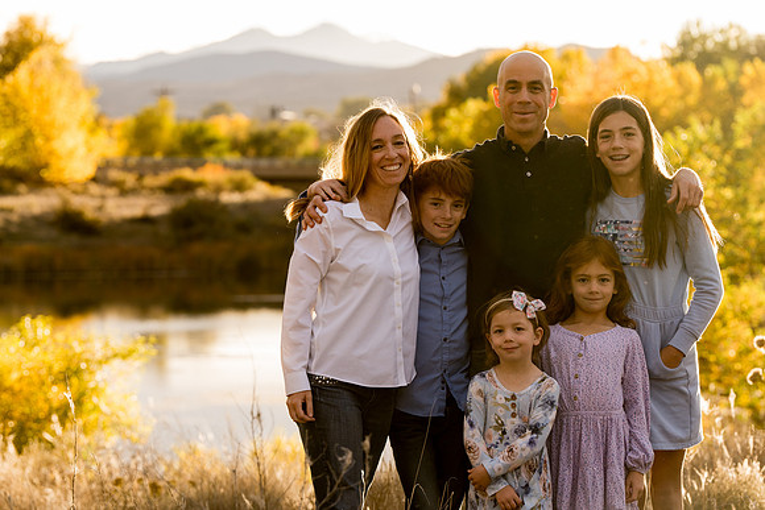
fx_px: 3464
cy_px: 255
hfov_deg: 12.6
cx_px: 382
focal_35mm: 163
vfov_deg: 8.4
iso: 640
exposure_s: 1/250
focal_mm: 163
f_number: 6.3
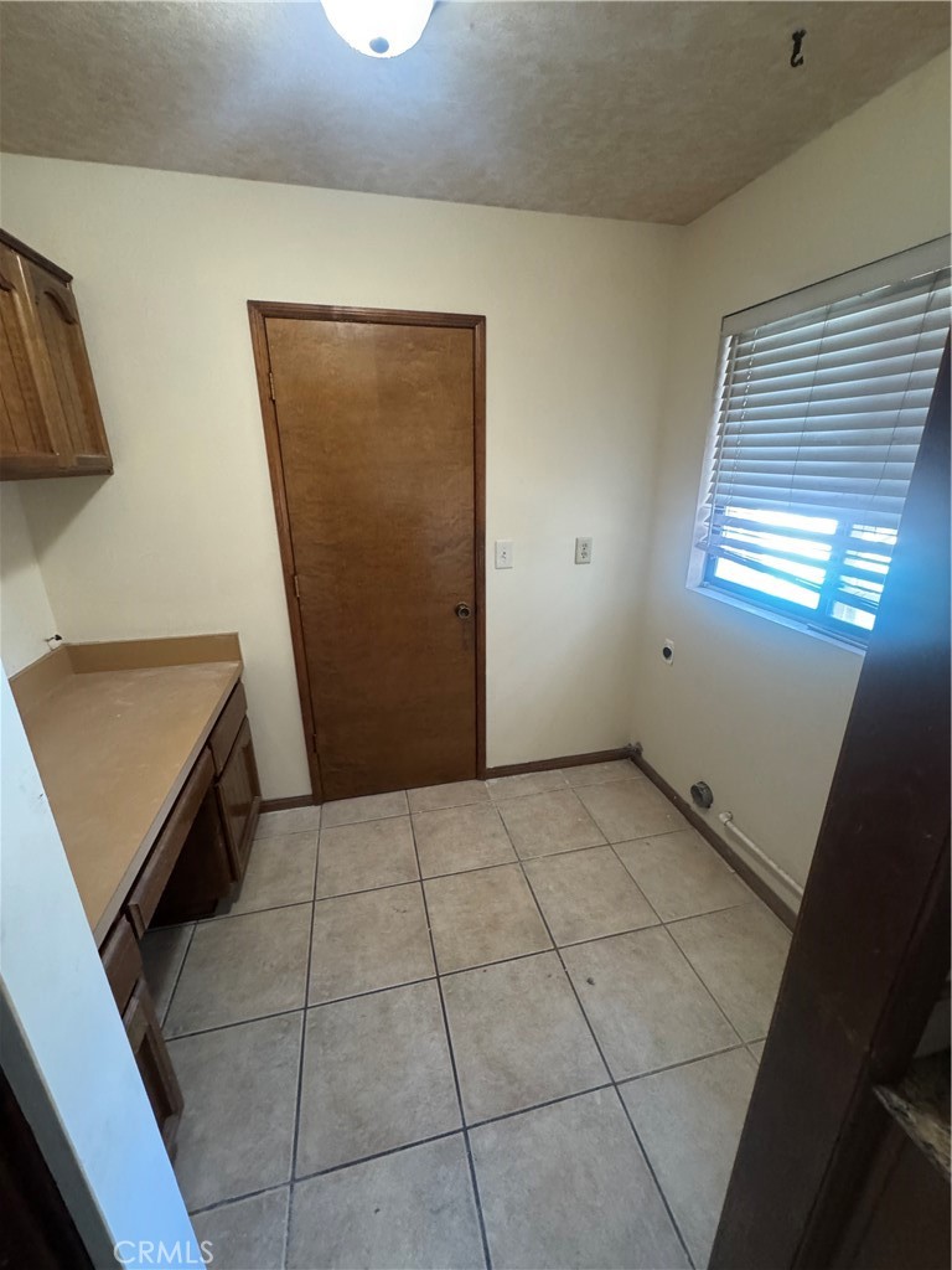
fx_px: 513
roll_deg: +0.2
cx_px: 476
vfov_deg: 102.1
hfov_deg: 85.7
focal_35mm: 14
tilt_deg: -19.2
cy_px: 635
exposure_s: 1/60
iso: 800
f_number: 2.2
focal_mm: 2.22
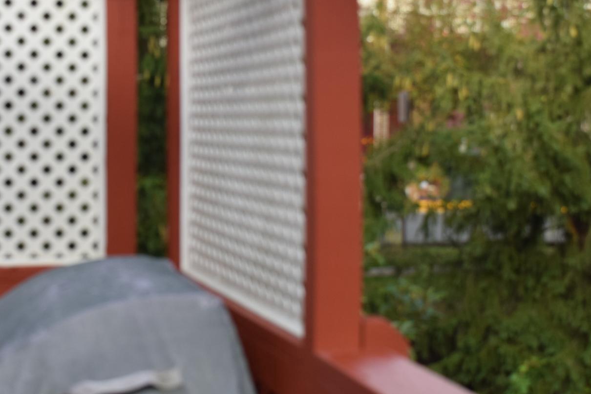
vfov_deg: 15.4
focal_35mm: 89
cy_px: 183
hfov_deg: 22.8
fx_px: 1459
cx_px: 195
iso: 400
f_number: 8
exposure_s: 1/250
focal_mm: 35
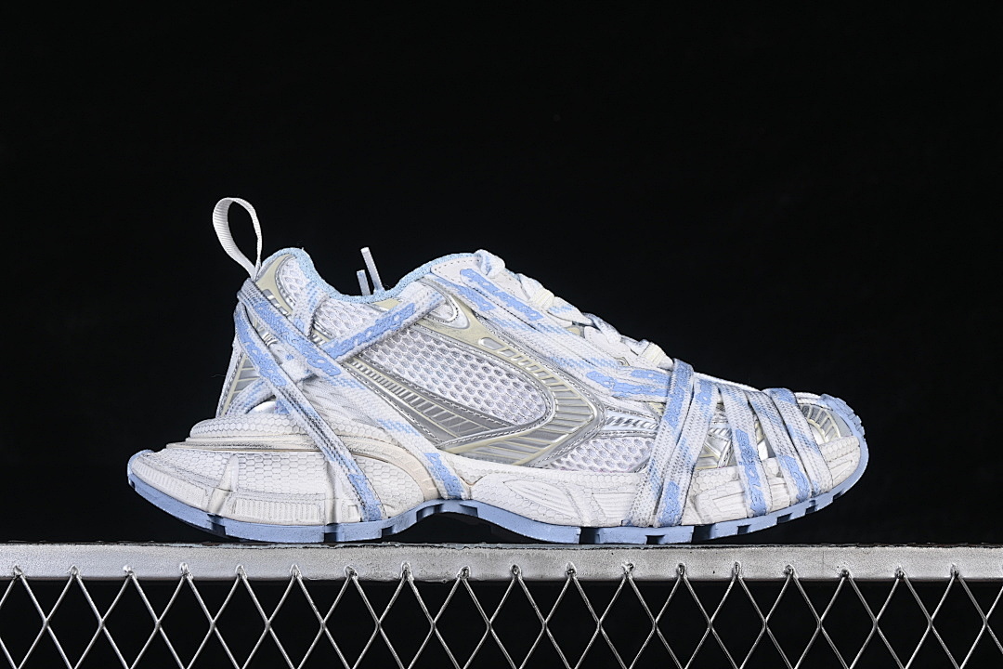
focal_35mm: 75
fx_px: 2089
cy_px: 334
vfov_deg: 18.2
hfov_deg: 27.0
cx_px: 502
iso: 160
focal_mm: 50
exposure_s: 1/80
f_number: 8
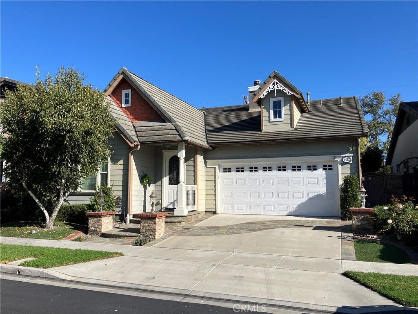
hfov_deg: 63.4
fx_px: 338
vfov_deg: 49.7
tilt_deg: +6.0
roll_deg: +0.3
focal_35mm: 28
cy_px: 157
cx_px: 209
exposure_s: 1/2208
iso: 32
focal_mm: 3.99
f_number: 1.8
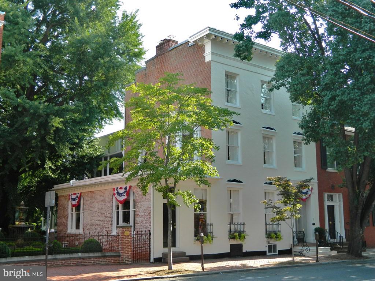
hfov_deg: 45.8
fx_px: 444
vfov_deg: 35.1
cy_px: 140
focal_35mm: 41
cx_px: 188
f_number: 3.5
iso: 80
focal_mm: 7.3
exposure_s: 1/200
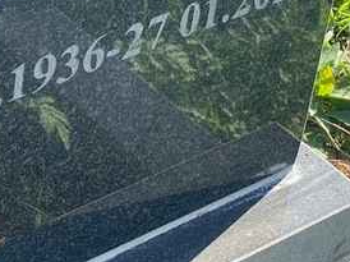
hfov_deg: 13.0
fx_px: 1536
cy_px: -66
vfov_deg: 9.6
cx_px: 189
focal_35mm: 152
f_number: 2
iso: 20
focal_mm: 6
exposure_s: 1/440
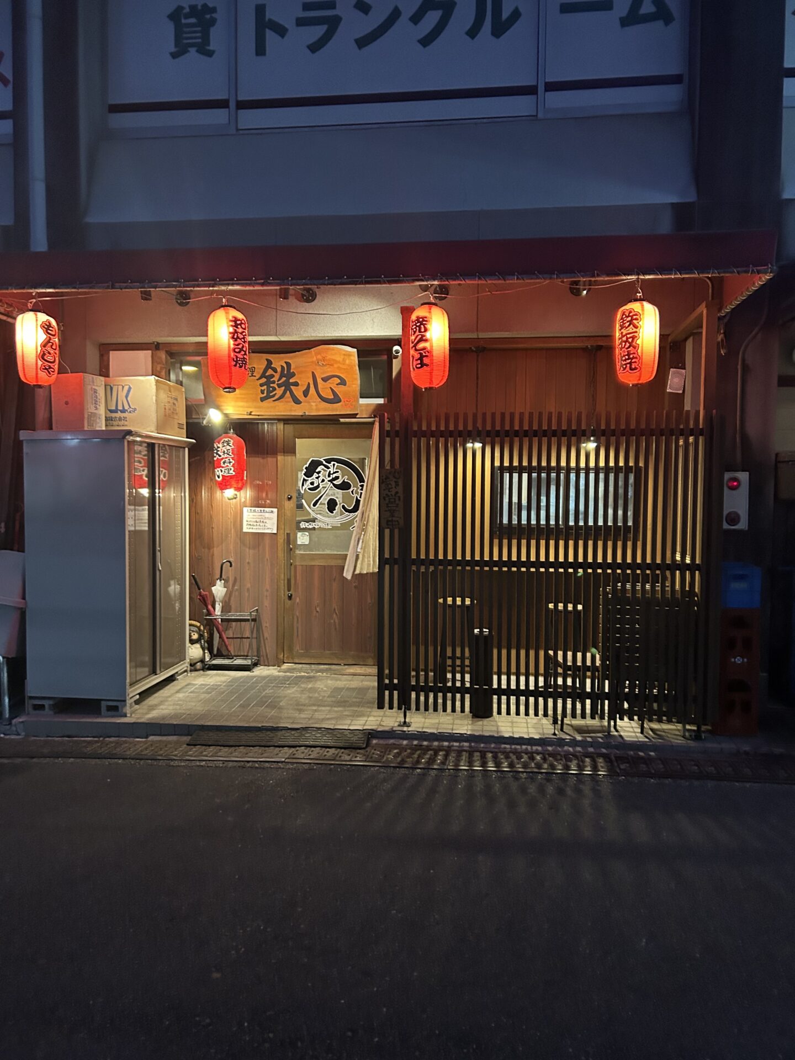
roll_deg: -1.9
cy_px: 530
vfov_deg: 67.3
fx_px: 796
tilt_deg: -4.8
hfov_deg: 53.1
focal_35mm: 26
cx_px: 398
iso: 500
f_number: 1.5
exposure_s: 1/40
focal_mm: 5.7
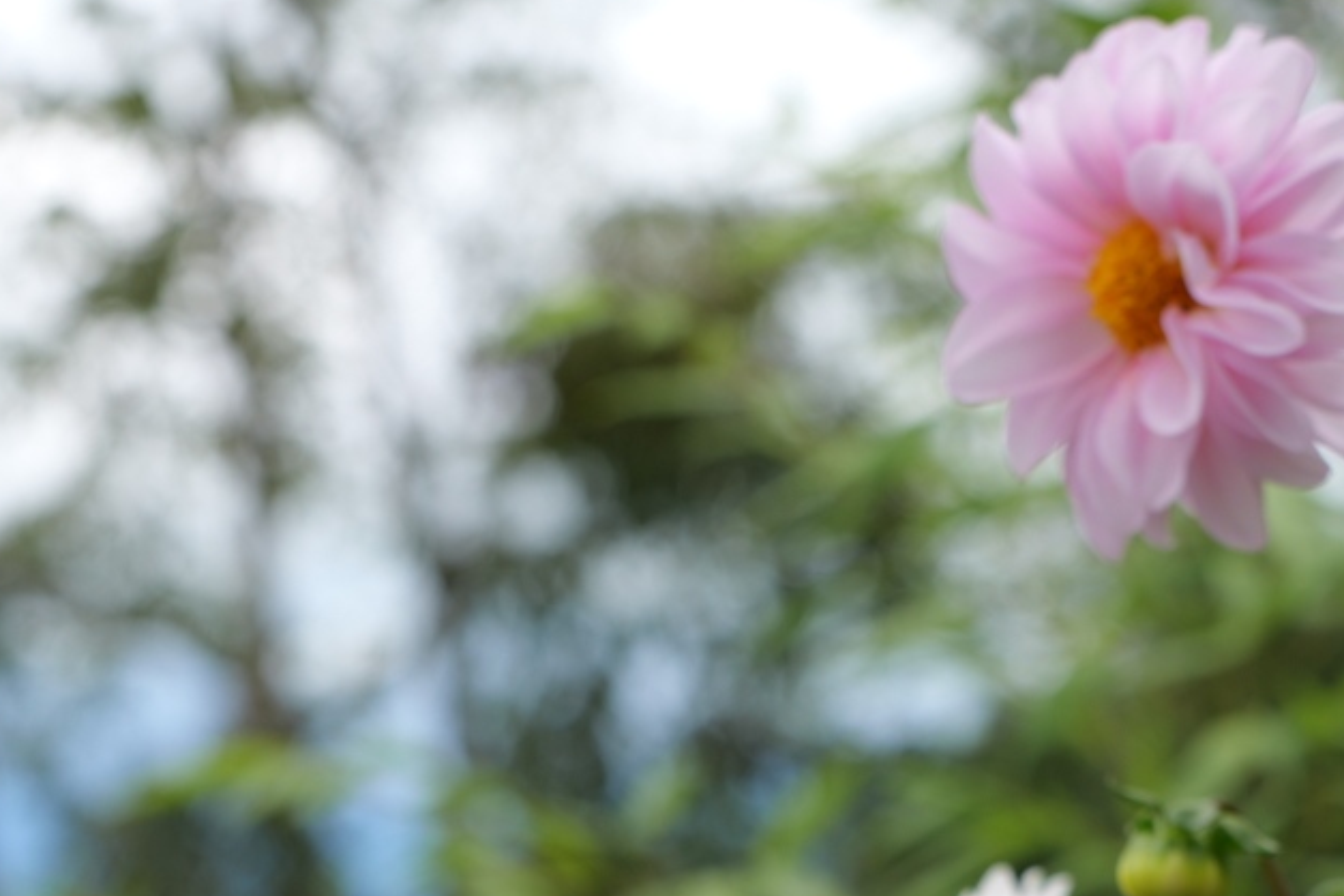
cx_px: 997
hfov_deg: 13.4
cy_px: 1042
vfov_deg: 8.9
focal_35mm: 153
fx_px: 5712
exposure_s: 1/200
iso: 100
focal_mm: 60
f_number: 5.6
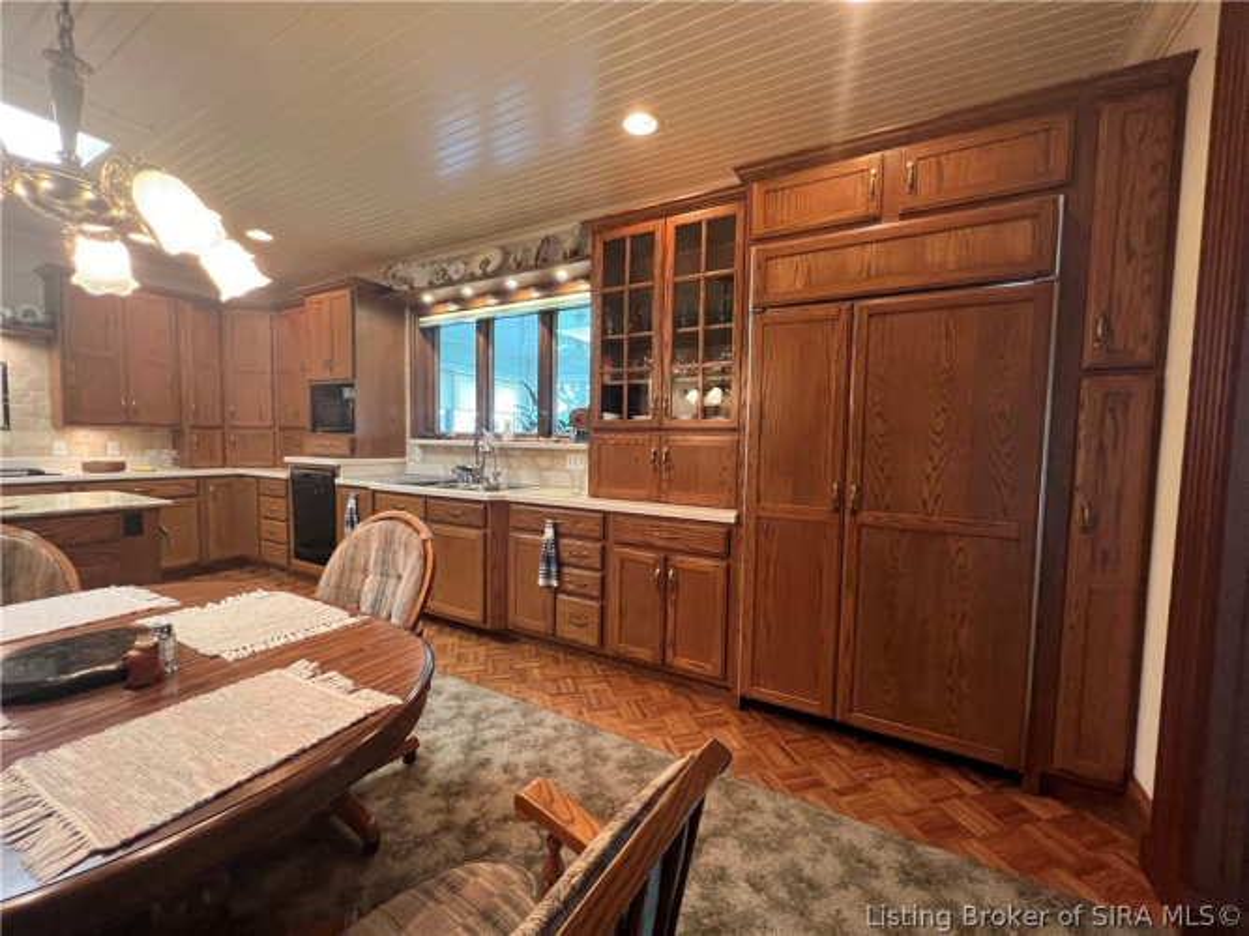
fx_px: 469
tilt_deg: -2.8
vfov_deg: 89.9
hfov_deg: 106.2
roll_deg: -0.7
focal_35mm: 13
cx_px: 624
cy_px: 468
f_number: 1.8
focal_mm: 1.57
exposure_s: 1/60
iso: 500
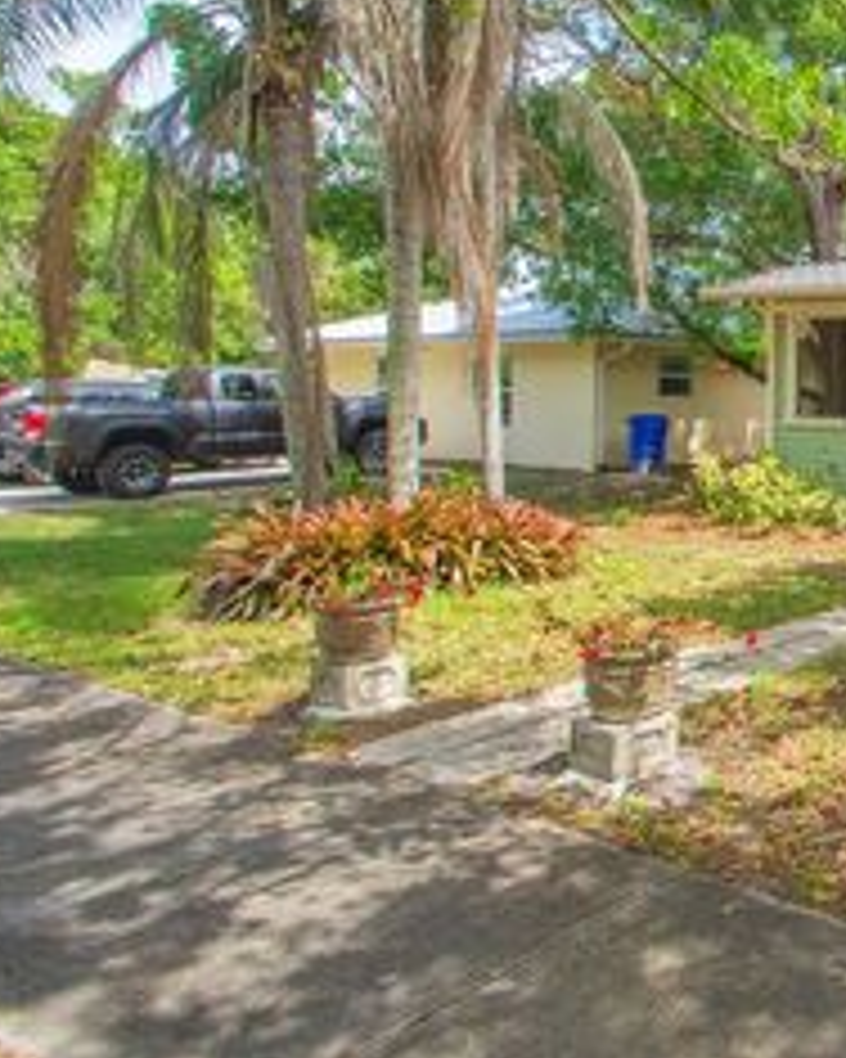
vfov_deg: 57.7
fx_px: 939
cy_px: 371
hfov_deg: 35.8
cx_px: 1053
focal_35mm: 30
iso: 500
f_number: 8
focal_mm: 10
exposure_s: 1/500
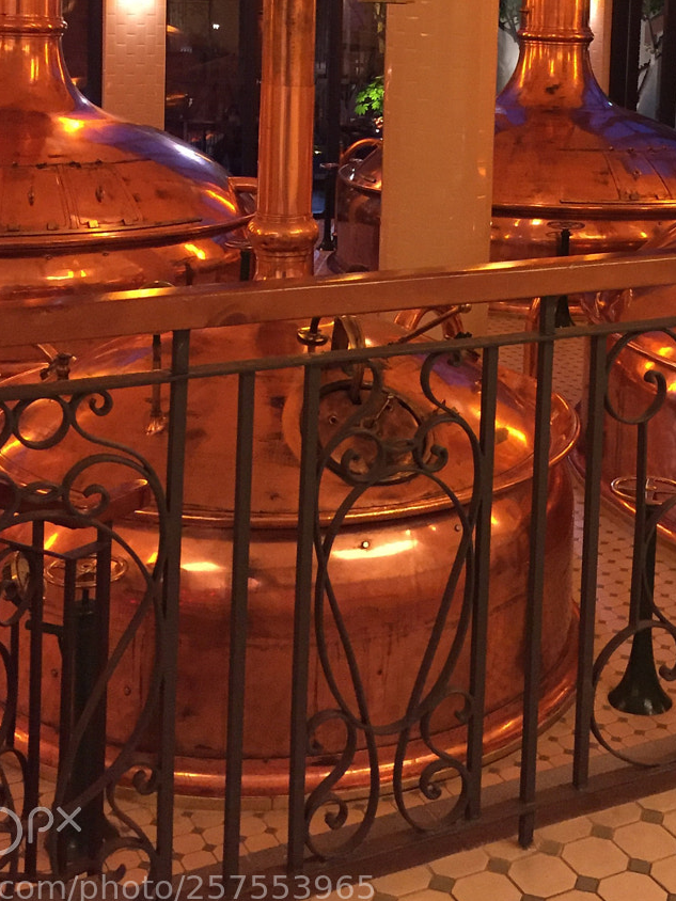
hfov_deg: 26.4
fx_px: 1432
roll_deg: -2.2
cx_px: 457
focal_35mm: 55
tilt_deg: -5.2
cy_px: 117
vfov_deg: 33.4
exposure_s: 1/25
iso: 250
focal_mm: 4.15
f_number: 2.2
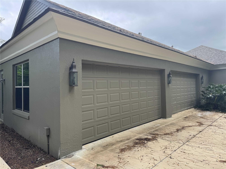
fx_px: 157
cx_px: 113
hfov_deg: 71.6
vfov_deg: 56.8
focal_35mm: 24
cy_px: 84
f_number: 1.78
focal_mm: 6.76
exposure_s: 1/700
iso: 80
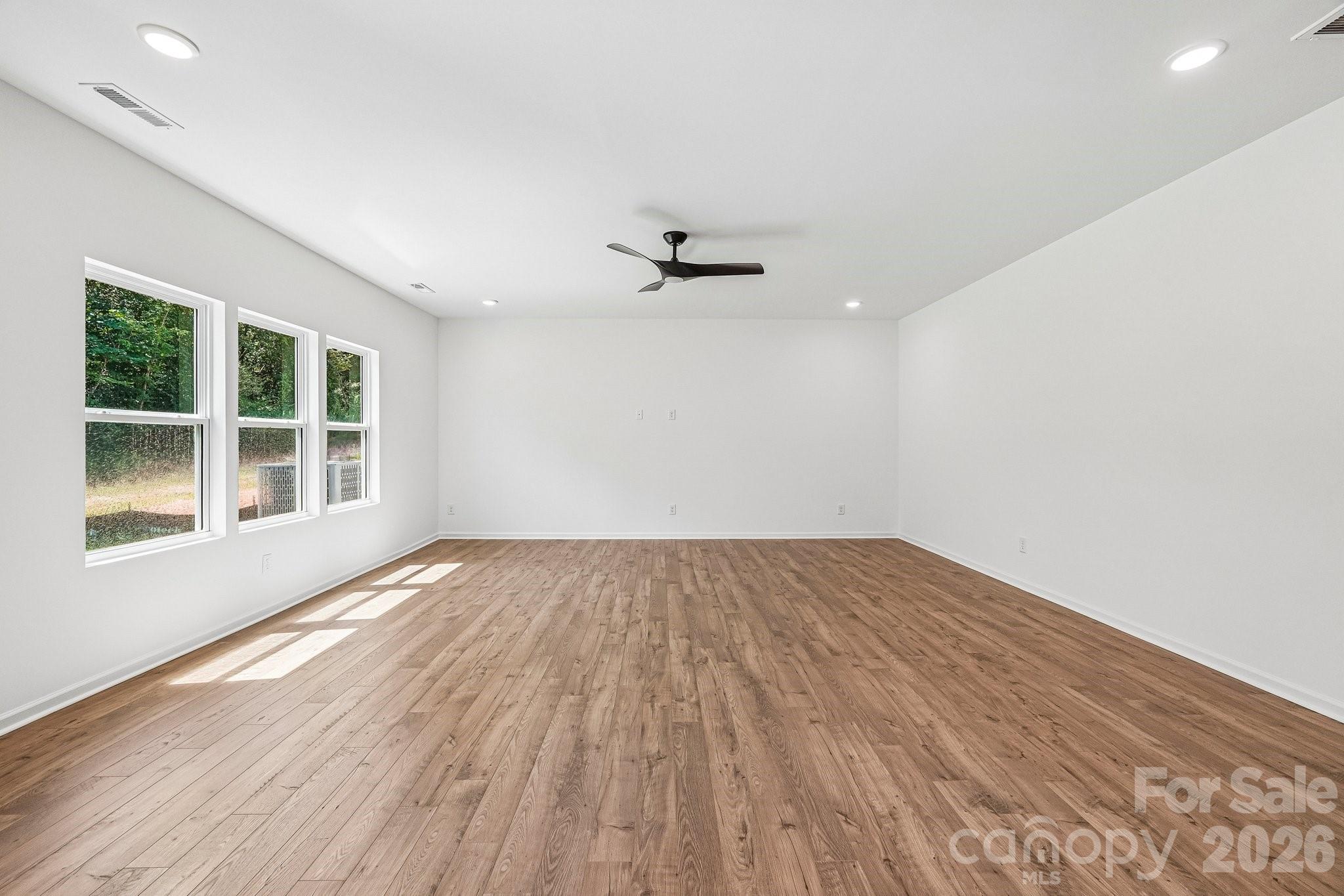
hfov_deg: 100.4
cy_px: 448
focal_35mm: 15
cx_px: 672
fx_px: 560
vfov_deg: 77.3
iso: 320
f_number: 8
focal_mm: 10
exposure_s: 1/30
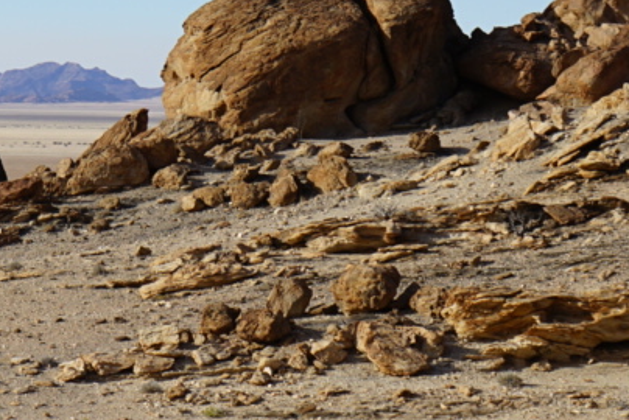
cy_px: 163
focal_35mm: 172
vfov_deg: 8.0
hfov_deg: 11.9
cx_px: 56
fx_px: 3007
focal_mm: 43
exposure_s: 1/125
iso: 100
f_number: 11
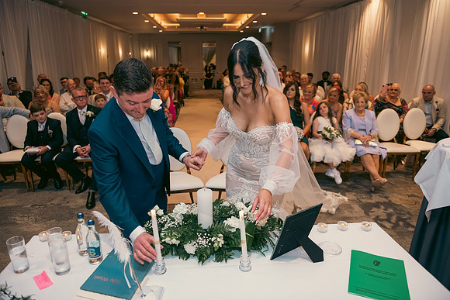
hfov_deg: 73.7
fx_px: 300
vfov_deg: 53.2
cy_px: 150
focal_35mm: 24
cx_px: 225
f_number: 3.5
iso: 800
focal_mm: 24
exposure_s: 1/160
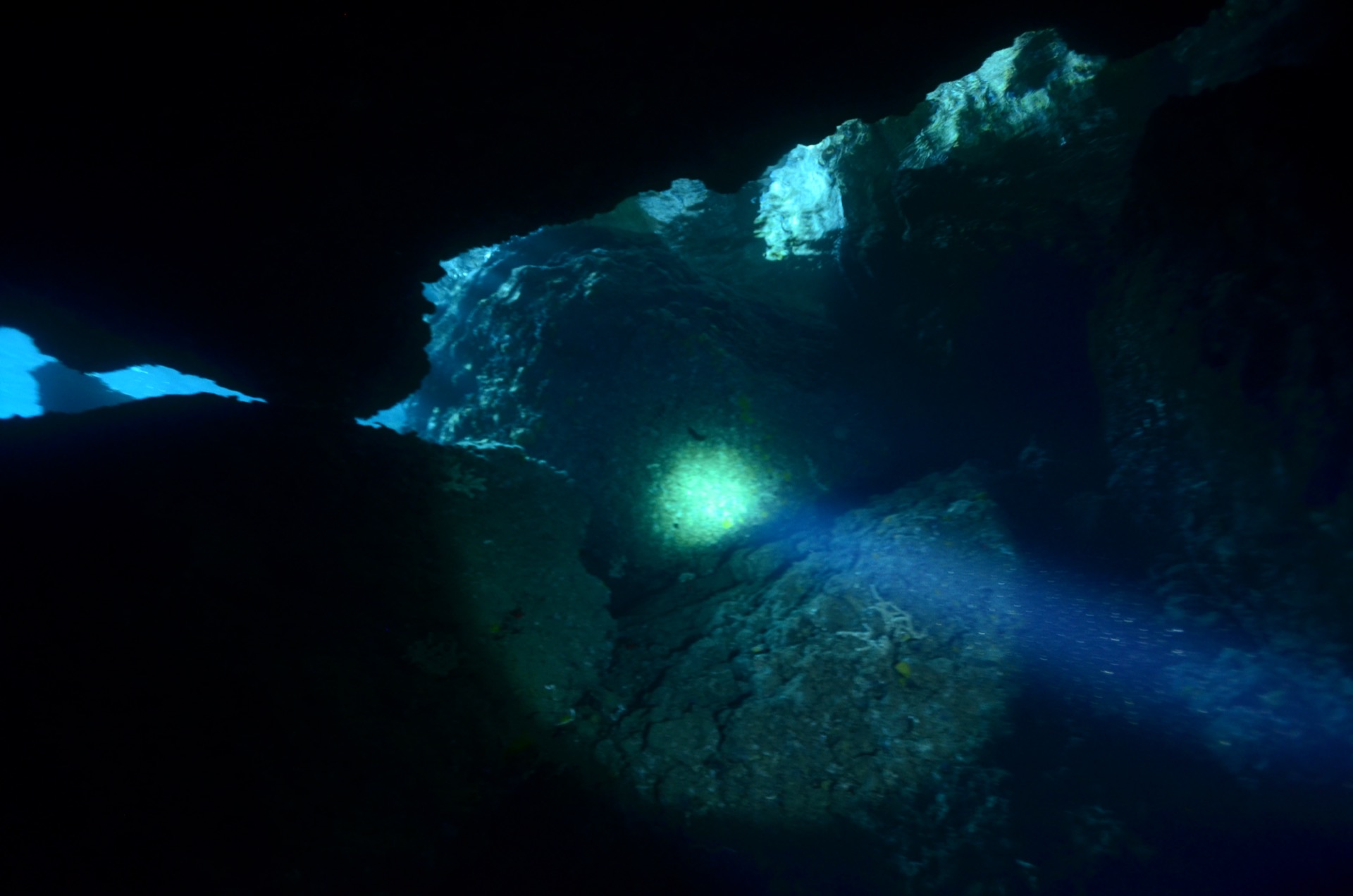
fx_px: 562
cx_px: 676
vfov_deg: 77.1
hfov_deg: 100.5
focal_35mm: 15
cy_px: 448
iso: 400
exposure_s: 1/8
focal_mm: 10
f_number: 4
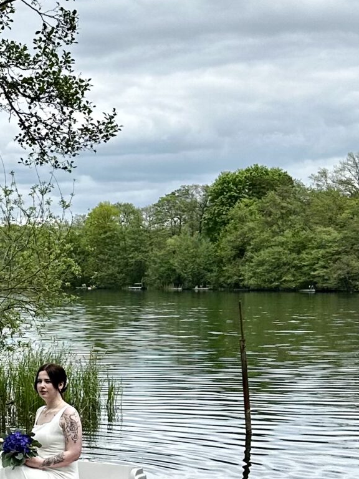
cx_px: -231
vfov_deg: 24.3
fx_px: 1106
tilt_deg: -0.1
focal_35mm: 80
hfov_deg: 16.3
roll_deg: -1.1
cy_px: 302
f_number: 1.78
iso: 80
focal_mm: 6.86
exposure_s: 1/4016
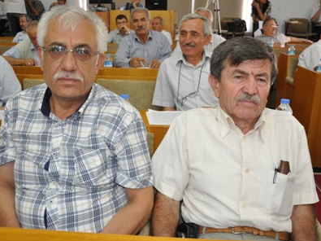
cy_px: 120
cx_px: 156
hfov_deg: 51.4
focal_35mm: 36
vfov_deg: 39.6
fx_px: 334
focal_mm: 22
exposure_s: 1/30
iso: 1600
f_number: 5
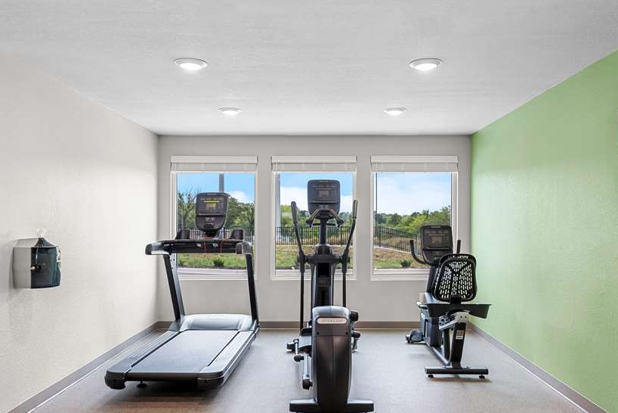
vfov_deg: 43.4
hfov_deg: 61.8
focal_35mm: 30
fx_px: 515
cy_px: 249
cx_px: 333
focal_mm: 24
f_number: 8
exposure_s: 1/10
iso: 400
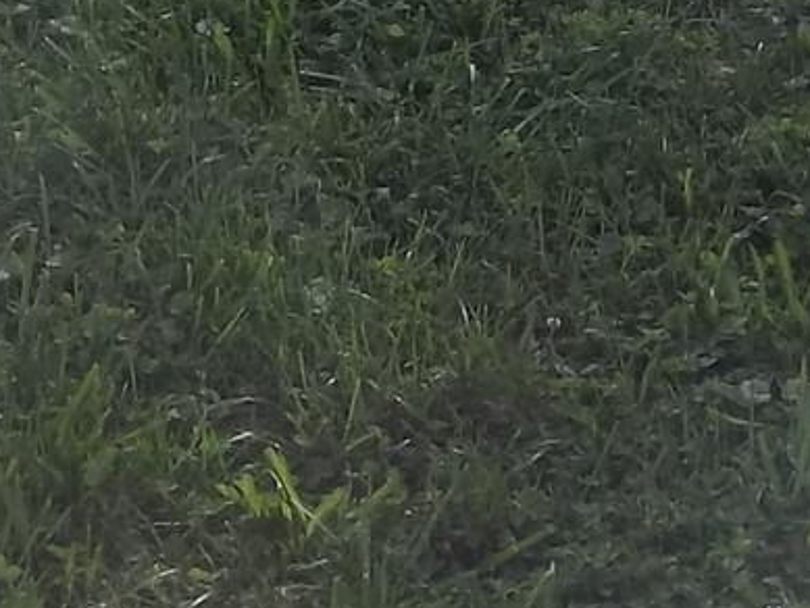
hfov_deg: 13.7
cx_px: 804
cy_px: -945
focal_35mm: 142
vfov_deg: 9.2
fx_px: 3324
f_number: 3.5
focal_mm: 4.9
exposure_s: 1/320
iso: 80
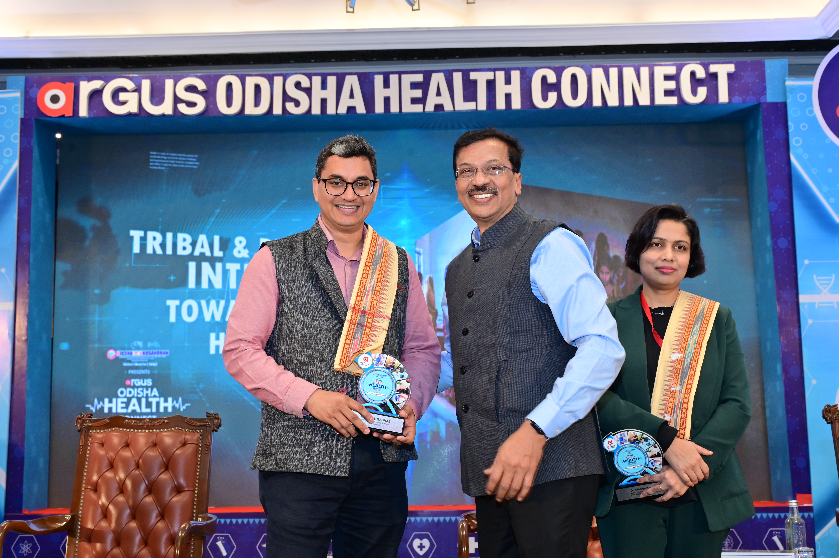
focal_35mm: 46
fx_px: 1071
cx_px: 420
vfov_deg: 29.2
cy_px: 279
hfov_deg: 42.8
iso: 1600
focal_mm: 46
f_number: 6.3
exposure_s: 1/125
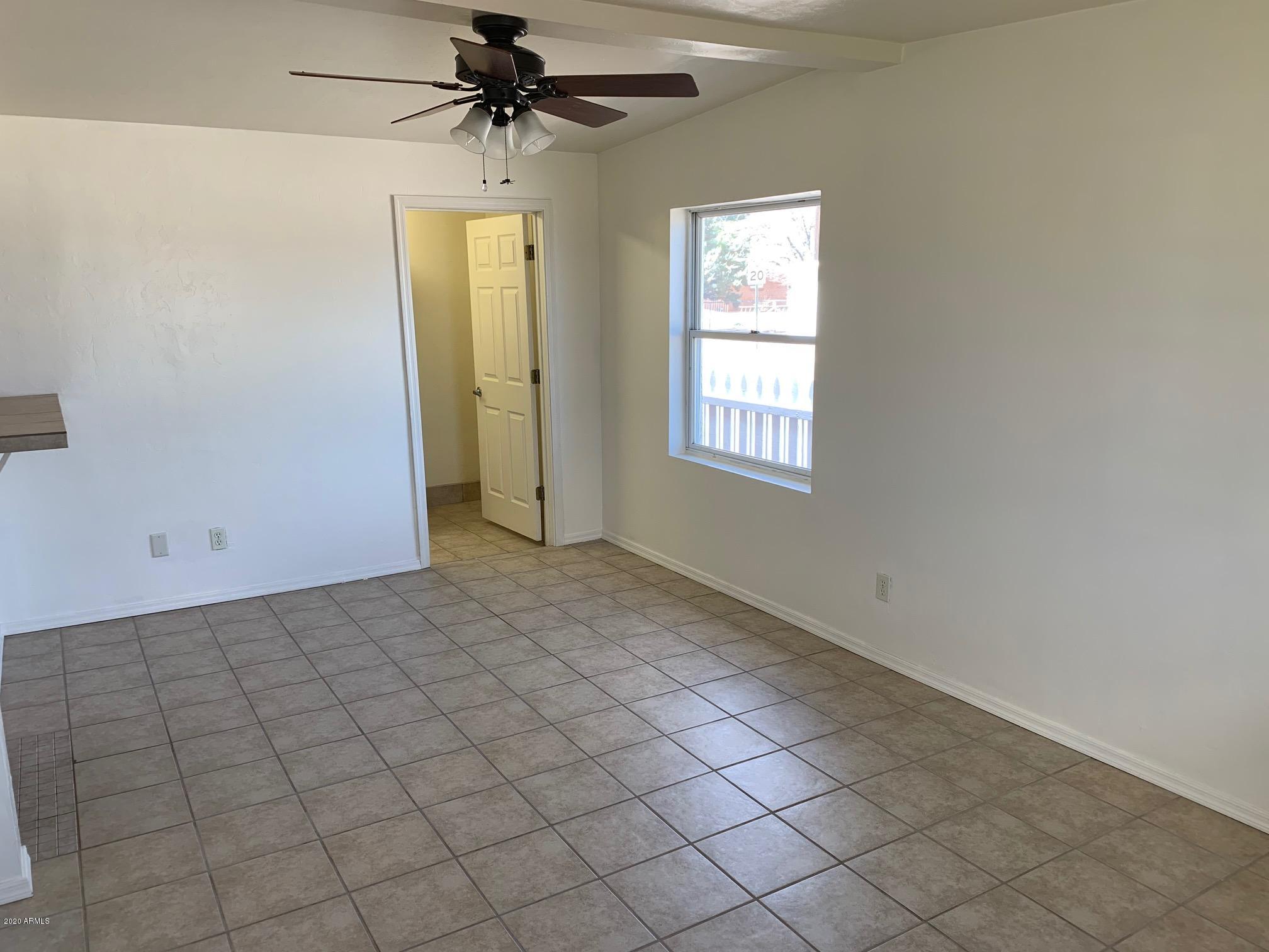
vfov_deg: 53.1
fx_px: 953
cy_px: 476
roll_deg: +1.4
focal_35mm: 26
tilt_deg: -12.8
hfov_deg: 67.3
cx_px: 634
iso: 50
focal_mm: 4.25
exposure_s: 1/120
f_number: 1.8
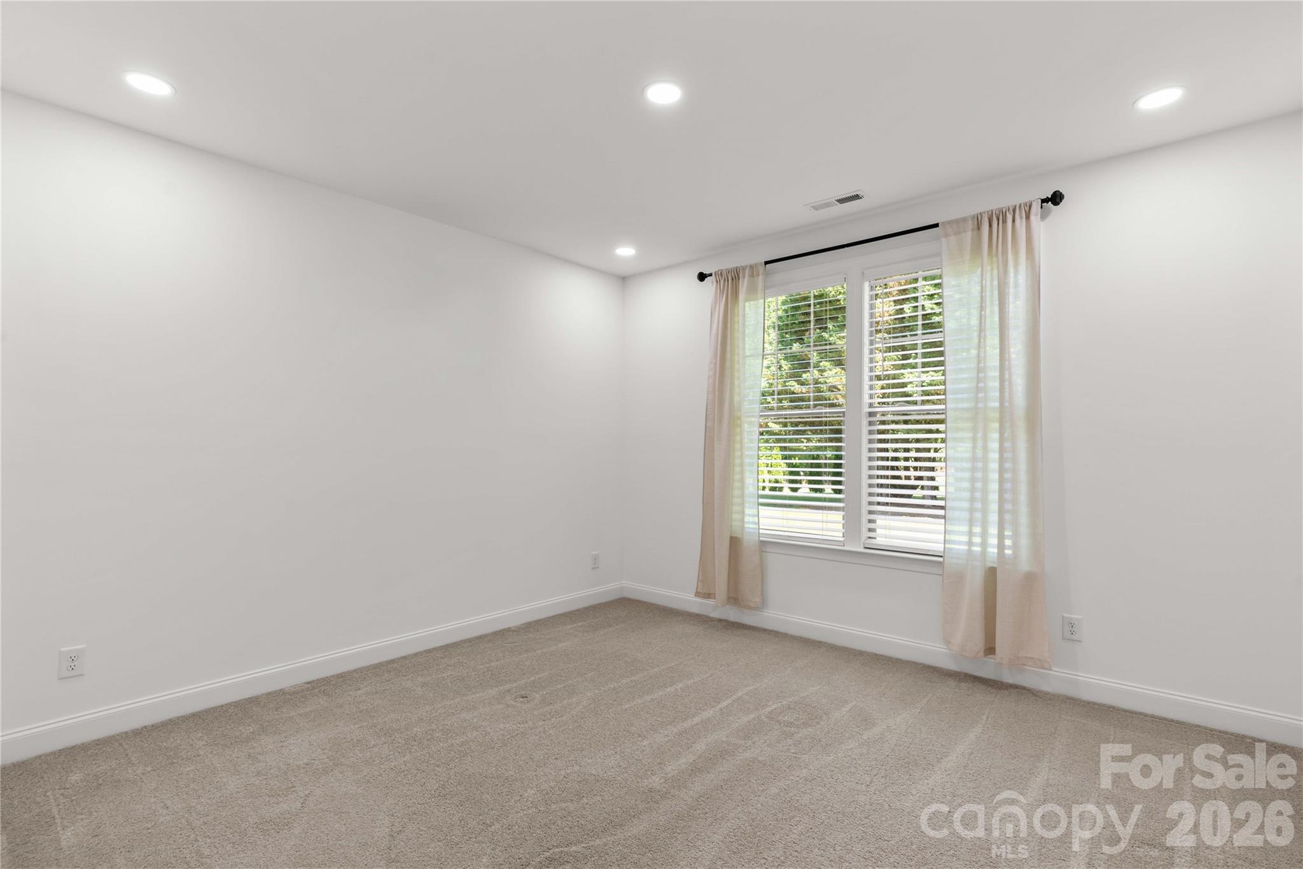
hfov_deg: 96.7
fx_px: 579
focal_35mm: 16
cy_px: 434
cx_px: 652
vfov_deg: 73.7
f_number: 8
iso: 100
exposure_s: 1/8
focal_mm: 16
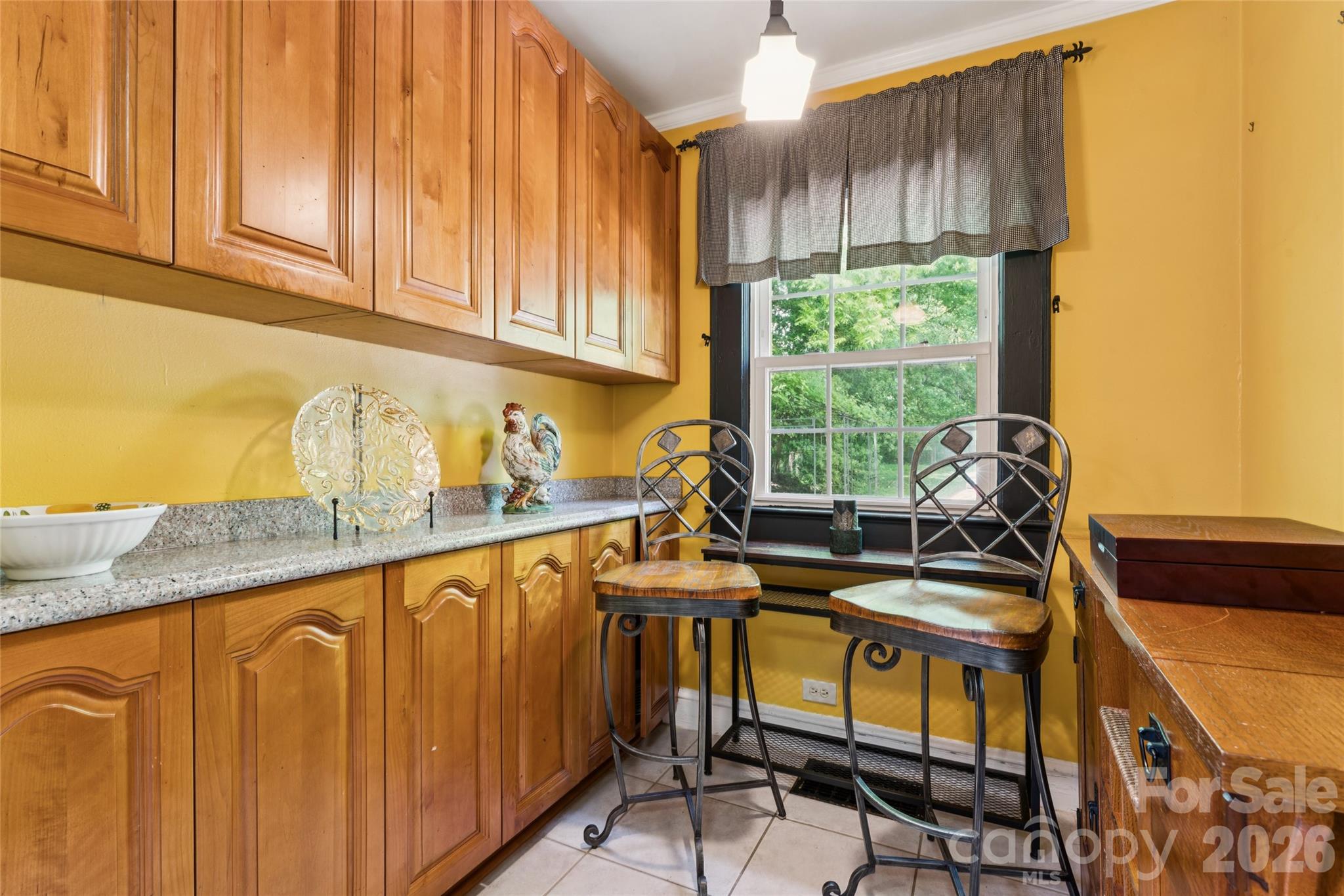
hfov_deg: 94.6
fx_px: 620
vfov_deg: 71.7
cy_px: 448
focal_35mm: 17
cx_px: 672
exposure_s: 4
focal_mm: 16.6
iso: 100
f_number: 13
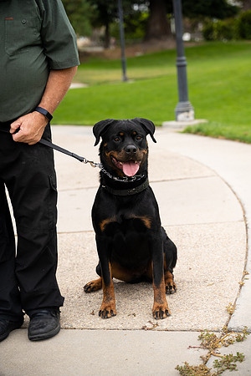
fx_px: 784
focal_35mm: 75
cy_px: 188
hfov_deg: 18.2
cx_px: 126
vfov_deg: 27.0
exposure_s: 1/500
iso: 640
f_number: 4
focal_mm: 75
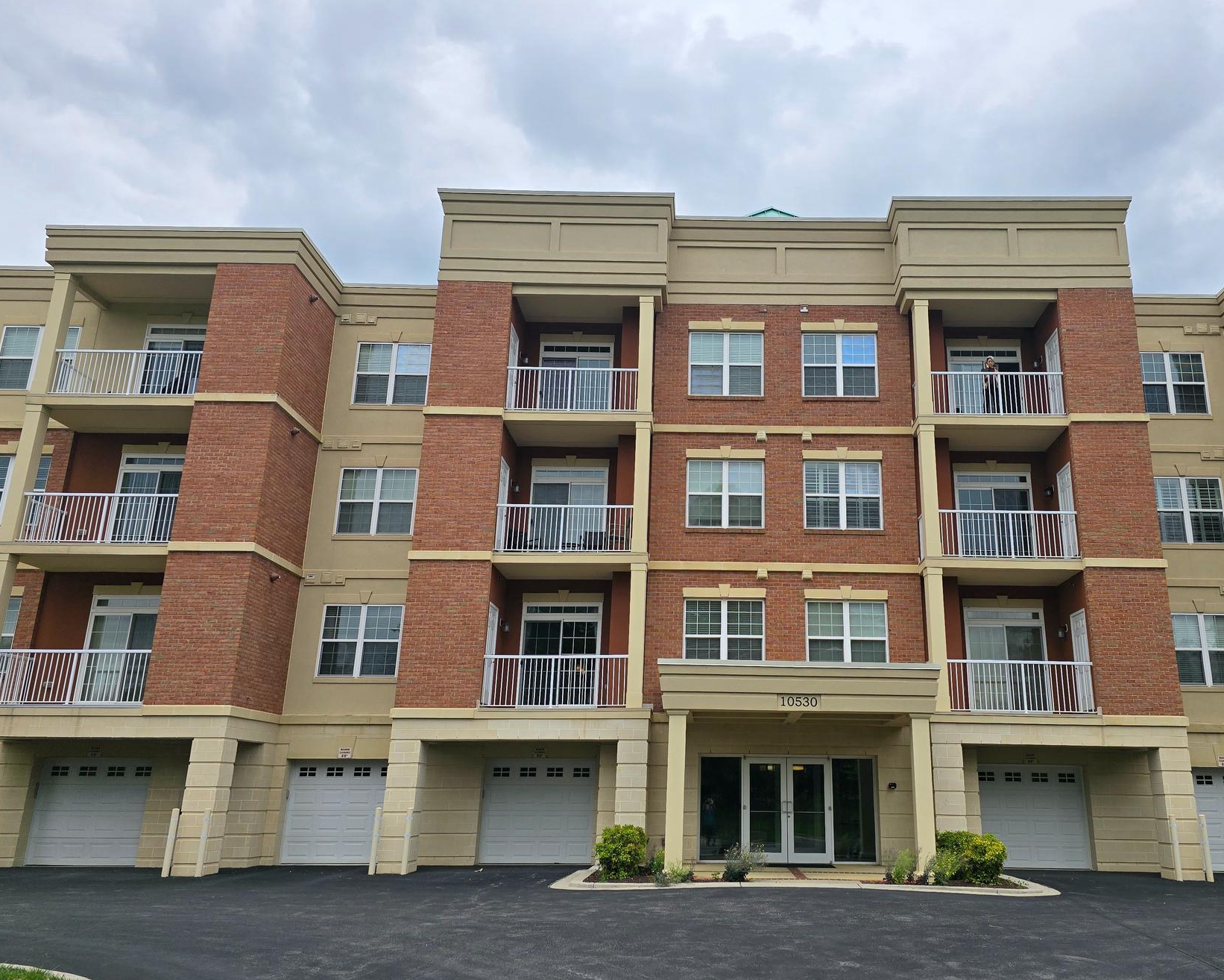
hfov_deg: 61.8
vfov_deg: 51.5
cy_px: 472
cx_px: 724
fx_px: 1014
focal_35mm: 28
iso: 12
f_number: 1.7
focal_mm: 6.3
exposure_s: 1/937
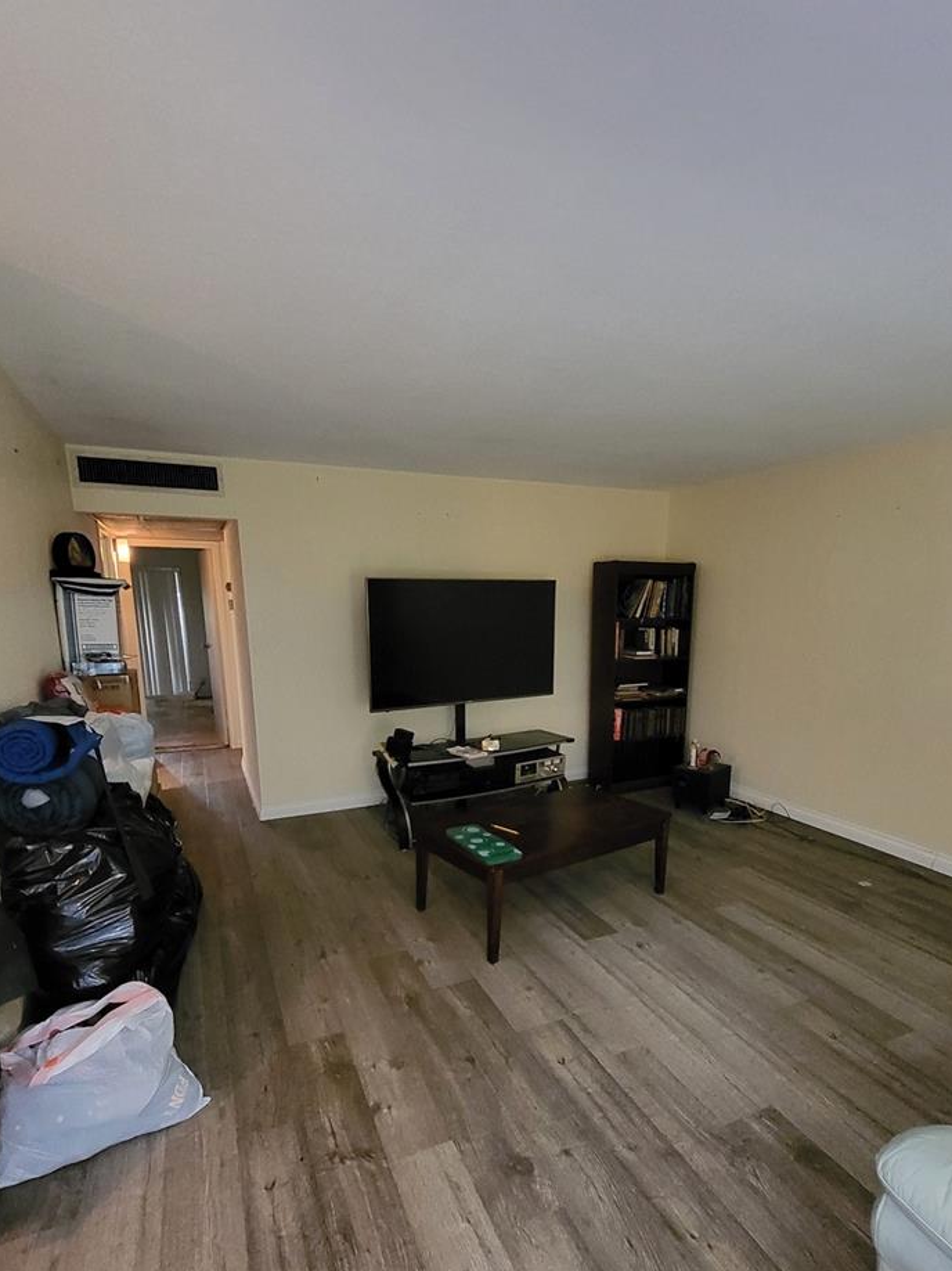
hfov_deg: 74.6
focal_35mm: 17
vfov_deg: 90.4
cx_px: 506
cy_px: 731
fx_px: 624
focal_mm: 1.74
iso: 640
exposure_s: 1/30
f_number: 2.2
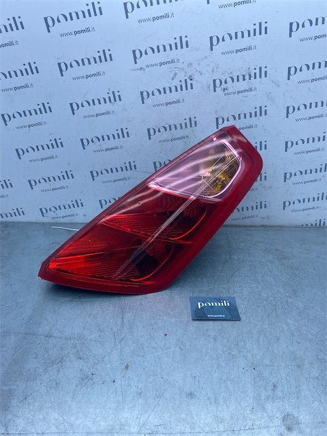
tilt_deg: -33.1
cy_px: 218
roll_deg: -1.5
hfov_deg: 53.1
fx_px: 327
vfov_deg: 67.3
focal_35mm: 26
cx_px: 164
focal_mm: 4.25
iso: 32
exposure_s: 1/1034
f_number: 1.8
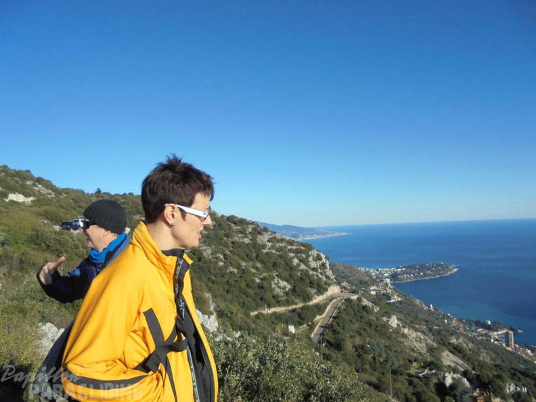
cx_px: 268
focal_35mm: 26
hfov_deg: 67.3
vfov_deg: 53.1
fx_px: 403
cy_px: 201
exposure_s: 1/125
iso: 100
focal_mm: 4.6
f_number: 11.5
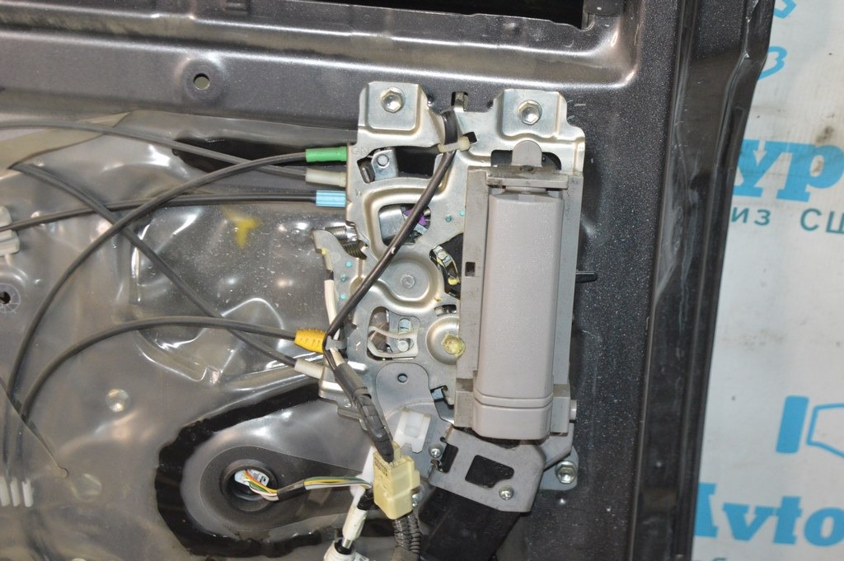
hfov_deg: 28.1
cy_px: 280
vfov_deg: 18.9
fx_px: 1687
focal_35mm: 72
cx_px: 422
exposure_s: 1/60
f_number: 5.3
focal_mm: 48
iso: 2000
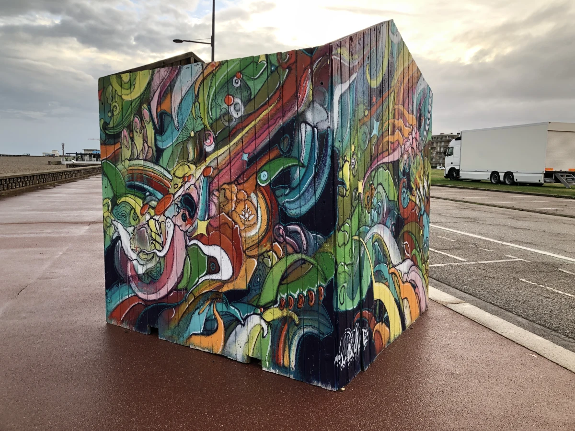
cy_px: 216
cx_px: 288
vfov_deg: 49.7
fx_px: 465
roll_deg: -1.6
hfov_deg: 63.4
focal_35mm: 28
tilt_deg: -6.8
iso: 20
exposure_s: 1/133
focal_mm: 4
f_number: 1.8
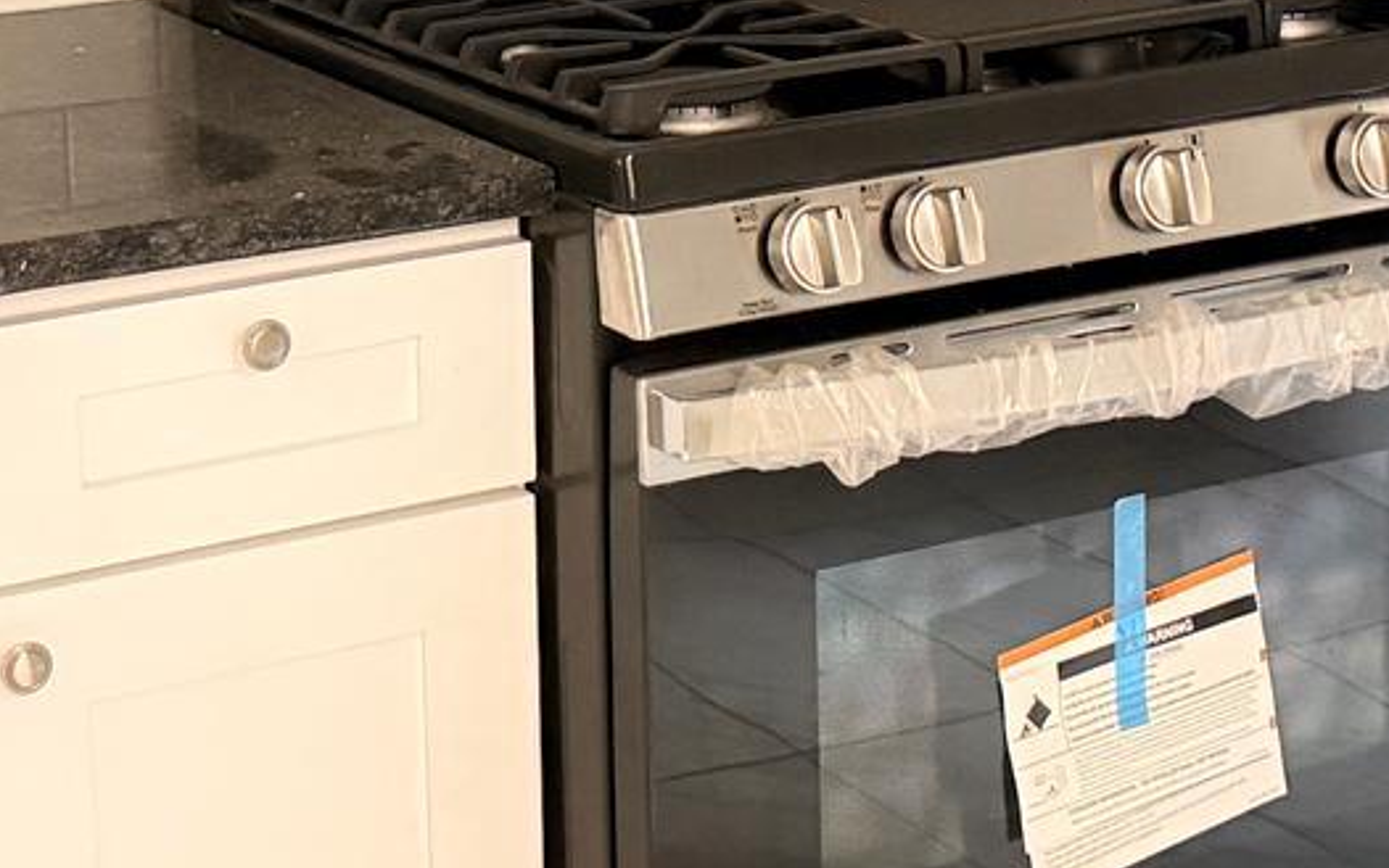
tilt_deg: -11.1
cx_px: 586
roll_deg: +0.8
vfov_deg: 13.1
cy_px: 50
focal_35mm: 99
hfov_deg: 21.0
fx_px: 3748
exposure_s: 1/30
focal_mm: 6.76
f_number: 1.78
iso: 1600
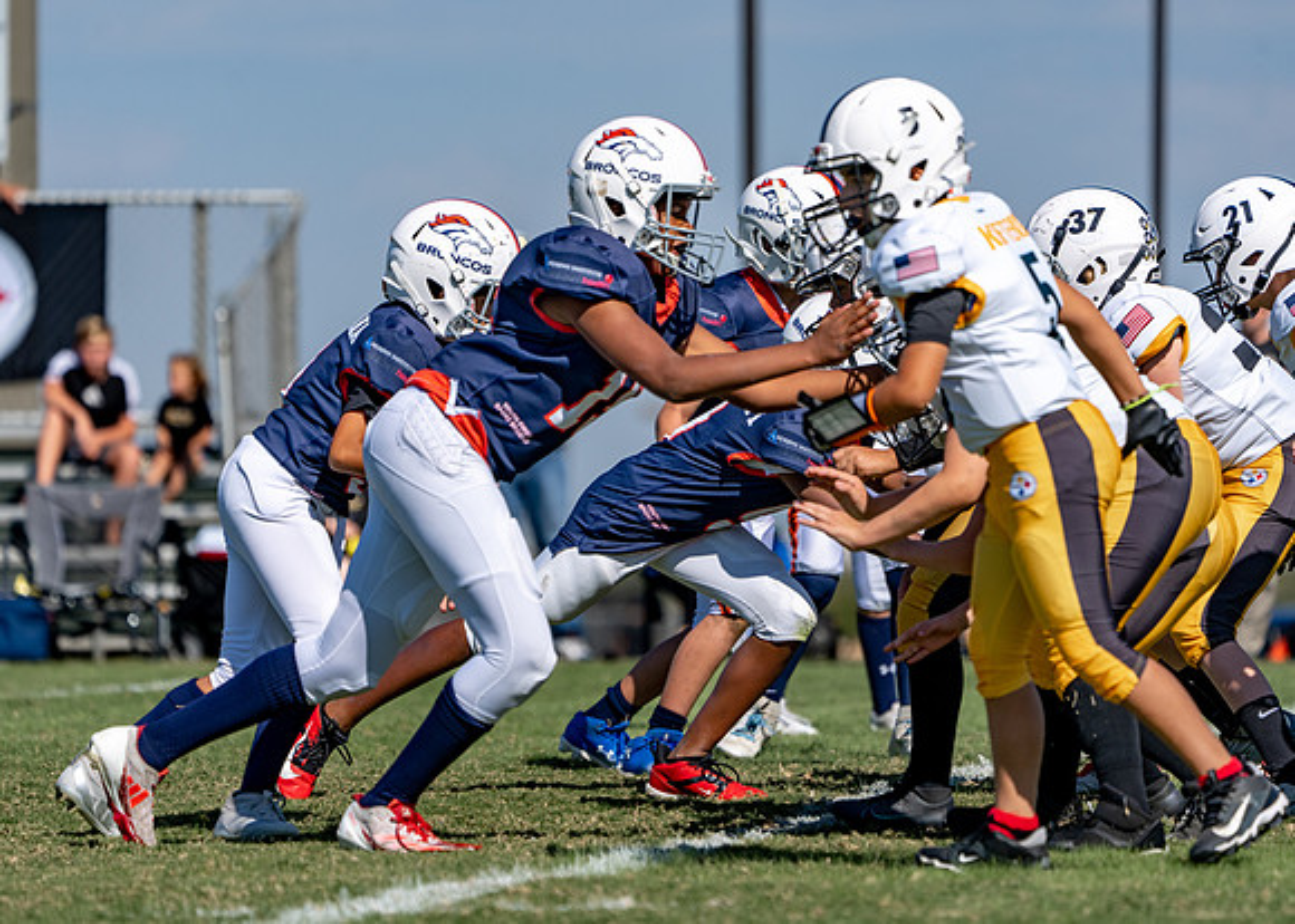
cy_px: 462
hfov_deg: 6.2
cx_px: 659
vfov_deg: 4.4
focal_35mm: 326
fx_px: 11999
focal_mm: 309
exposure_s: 1/2000
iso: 160
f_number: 5.6
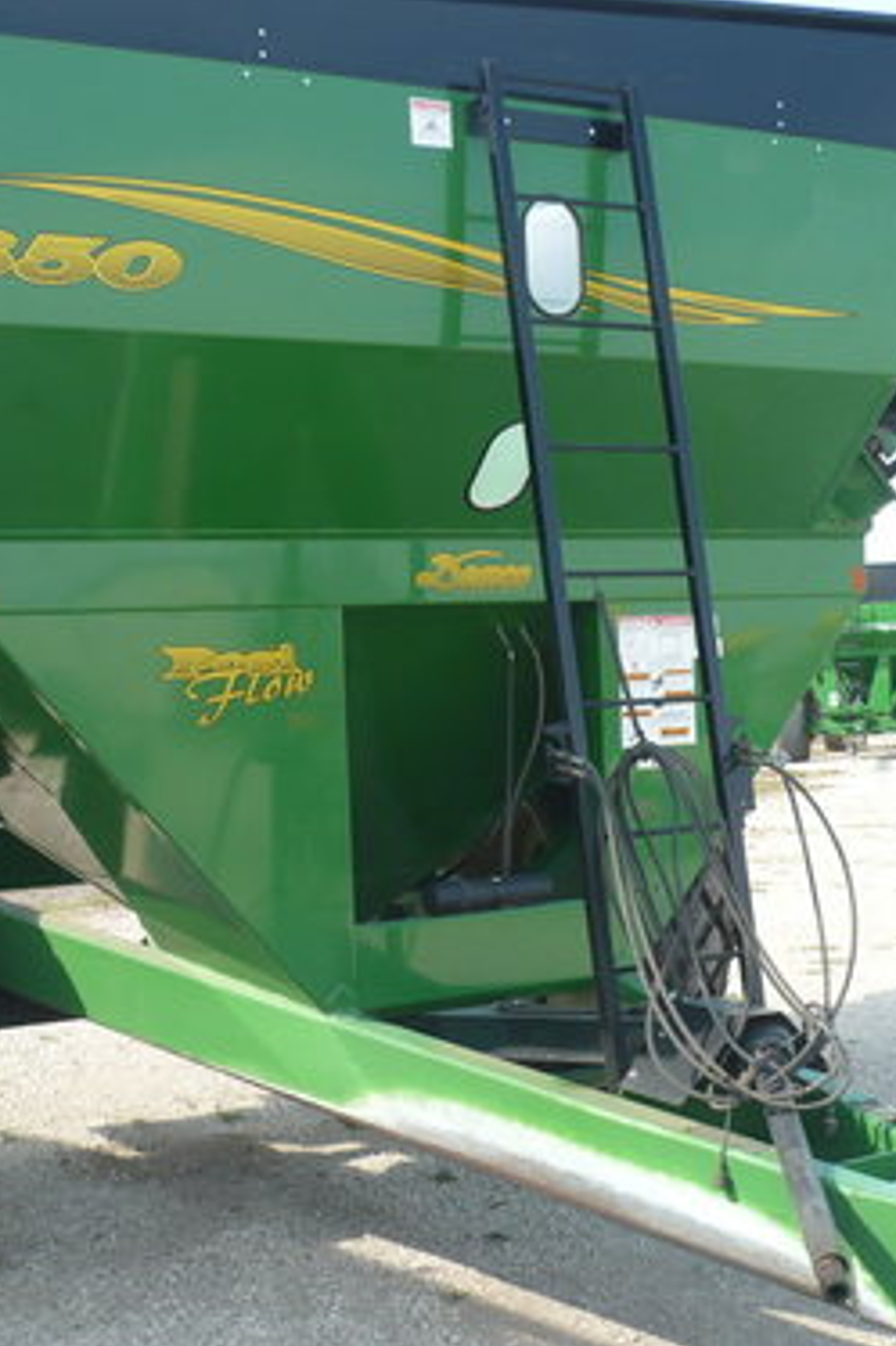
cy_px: 705
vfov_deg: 37.5
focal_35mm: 53
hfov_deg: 25.5
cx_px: 403
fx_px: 1980
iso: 100
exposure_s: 1/400
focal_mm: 5.8
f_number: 2.8
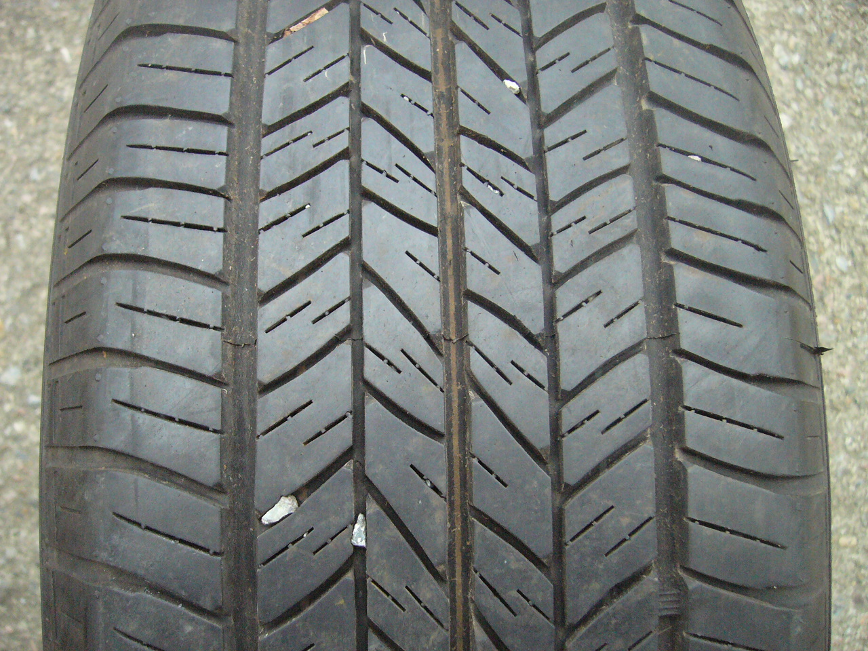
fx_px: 878
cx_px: 434
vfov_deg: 40.7
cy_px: 326
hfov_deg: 52.6
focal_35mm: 35
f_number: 2.8
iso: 400
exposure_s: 1/250
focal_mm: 5.8
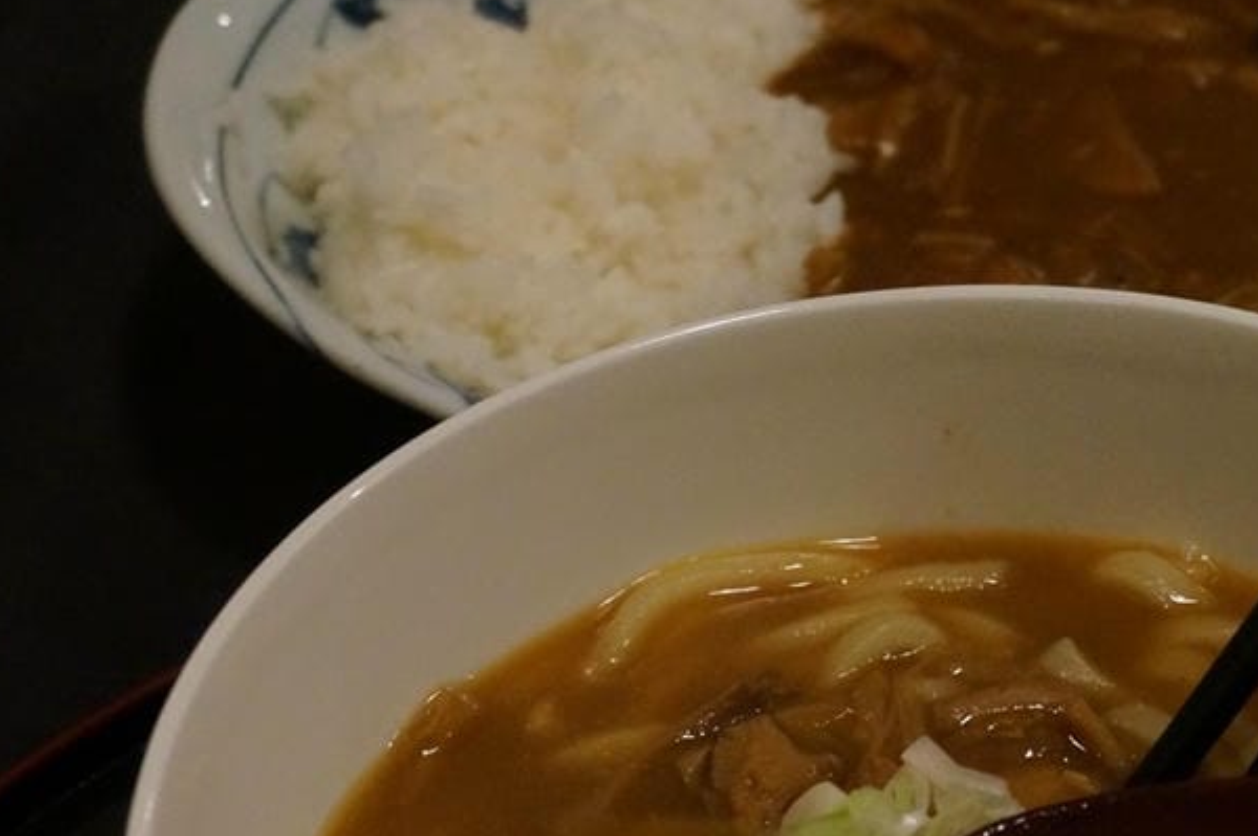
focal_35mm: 93
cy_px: 668
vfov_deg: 14.6
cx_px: 933
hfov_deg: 21.7
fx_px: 3247
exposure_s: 1/60
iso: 3200
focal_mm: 31
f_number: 5
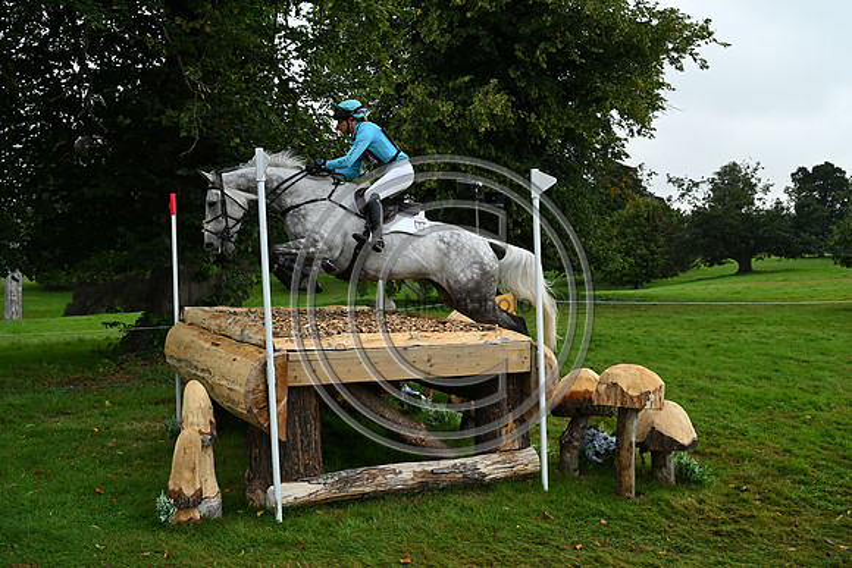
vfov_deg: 36.9
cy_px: 284
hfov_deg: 53.1
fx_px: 852
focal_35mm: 36
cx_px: 426
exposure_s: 1/1250
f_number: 4.5
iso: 1250
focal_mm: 36
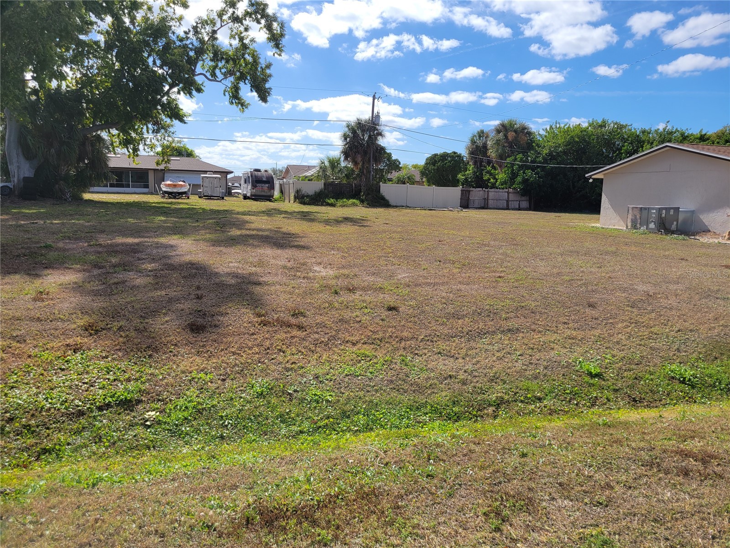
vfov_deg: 53.1
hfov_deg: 67.3
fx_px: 548
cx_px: 365
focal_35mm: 26
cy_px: 274
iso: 40
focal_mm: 5.4
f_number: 1.8
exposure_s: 1/3018
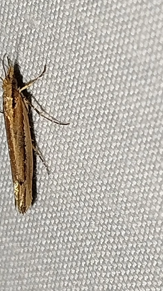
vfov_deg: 11.5
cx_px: 46
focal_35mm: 187
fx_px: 1438
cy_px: 136
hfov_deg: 6.5
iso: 80
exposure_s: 1/50
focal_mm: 5.31
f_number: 1.7
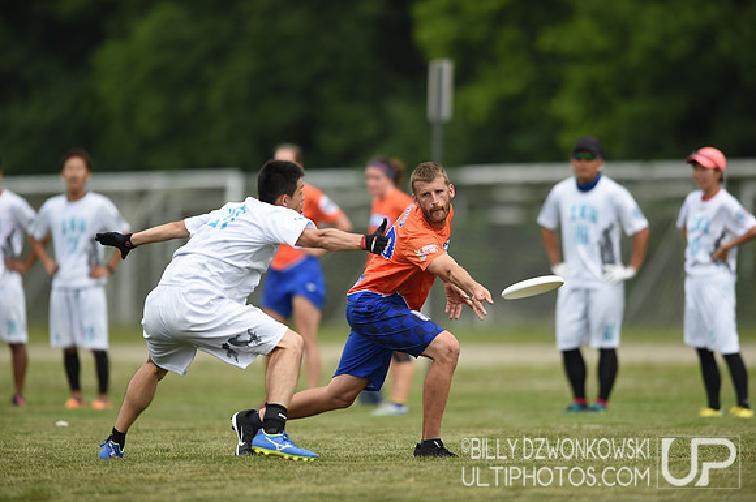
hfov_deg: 5.2
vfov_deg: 3.4
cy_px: 251
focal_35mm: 400
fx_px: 8388
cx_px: 378
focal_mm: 400
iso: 100
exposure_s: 1/1000
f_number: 4
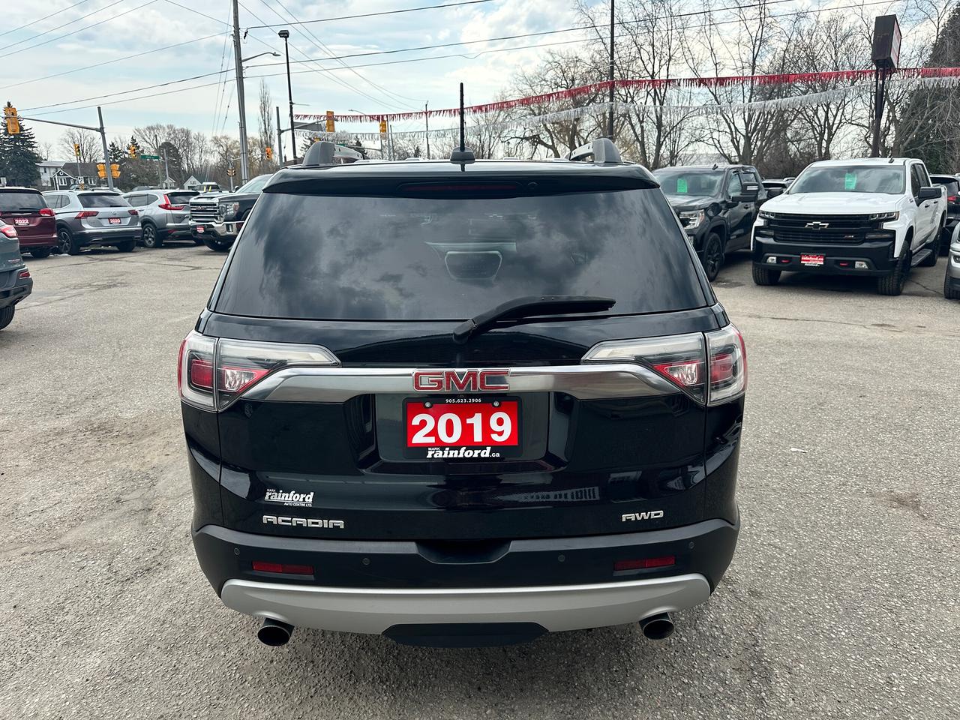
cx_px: 480
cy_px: 360
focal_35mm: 24
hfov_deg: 71.6
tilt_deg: -14.1
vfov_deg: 56.8
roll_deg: +0.9
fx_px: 666
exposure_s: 1/1433
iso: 80
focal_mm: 6.86
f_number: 1.78
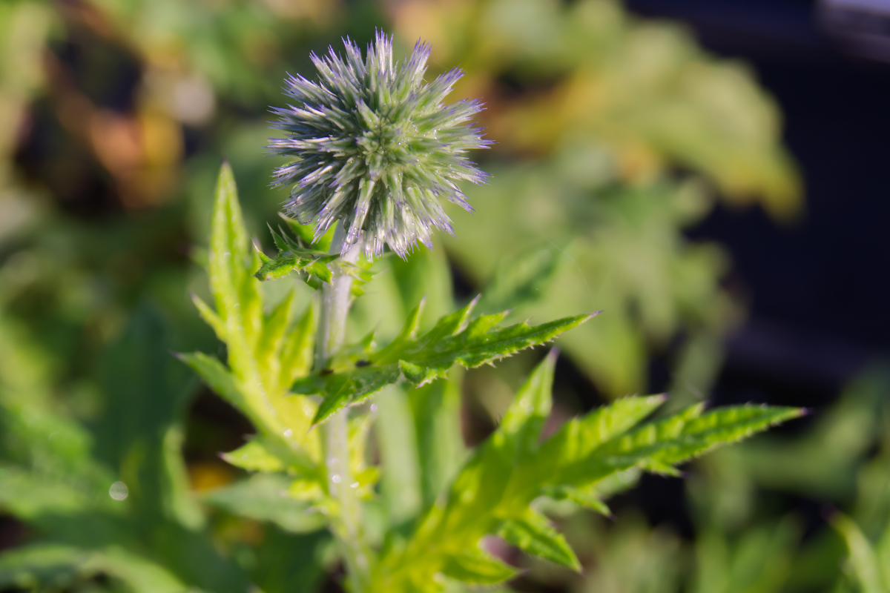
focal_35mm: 82
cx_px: 445
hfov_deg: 24.6
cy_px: 296
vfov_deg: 16.6
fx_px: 2039
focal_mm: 55
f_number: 8
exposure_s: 1/125
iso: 100
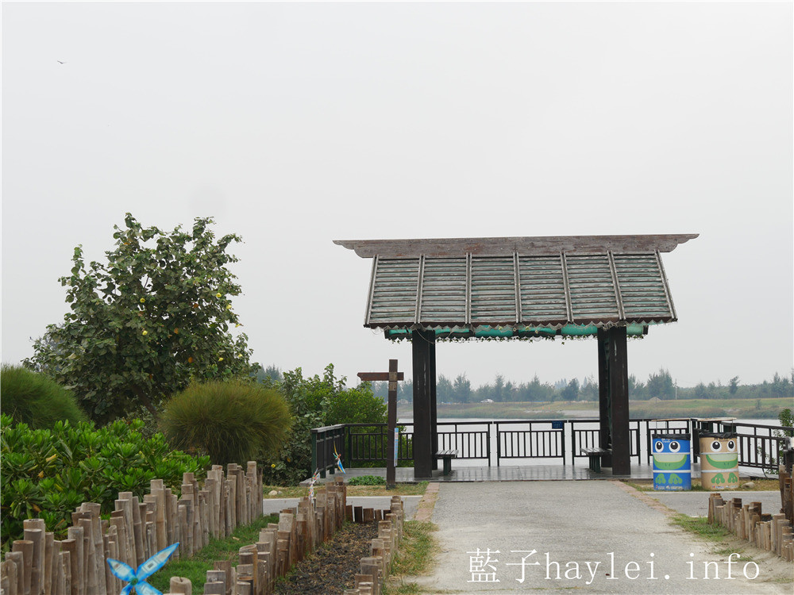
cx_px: 397
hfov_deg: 28.6
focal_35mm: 68
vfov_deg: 21.6
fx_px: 1560
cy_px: 298
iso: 200
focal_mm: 34
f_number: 6.3
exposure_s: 1/200
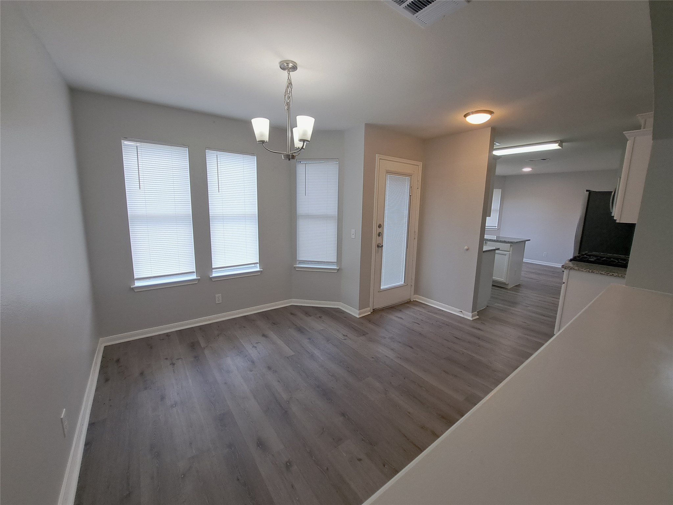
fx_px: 253
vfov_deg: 89.9
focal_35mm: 13
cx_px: 336
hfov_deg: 106.2
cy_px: 252
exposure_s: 1/50
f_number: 2.2
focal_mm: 1.74
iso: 50
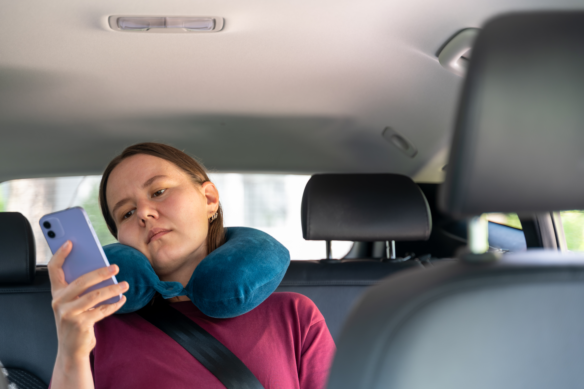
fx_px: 1054
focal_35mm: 65
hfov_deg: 31.0
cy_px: 194
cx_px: 292
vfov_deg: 20.9
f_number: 2.8
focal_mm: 65
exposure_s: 1/15
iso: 100
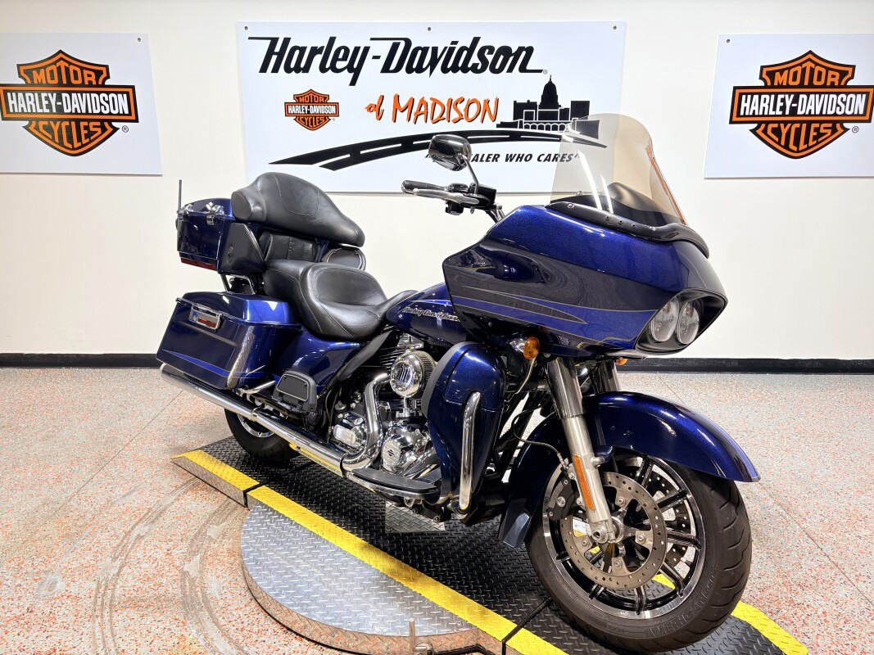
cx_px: 437
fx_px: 656
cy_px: 328
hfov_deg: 67.3
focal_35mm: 26
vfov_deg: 53.1
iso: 50
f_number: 1.6
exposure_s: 1/120
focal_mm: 5.96
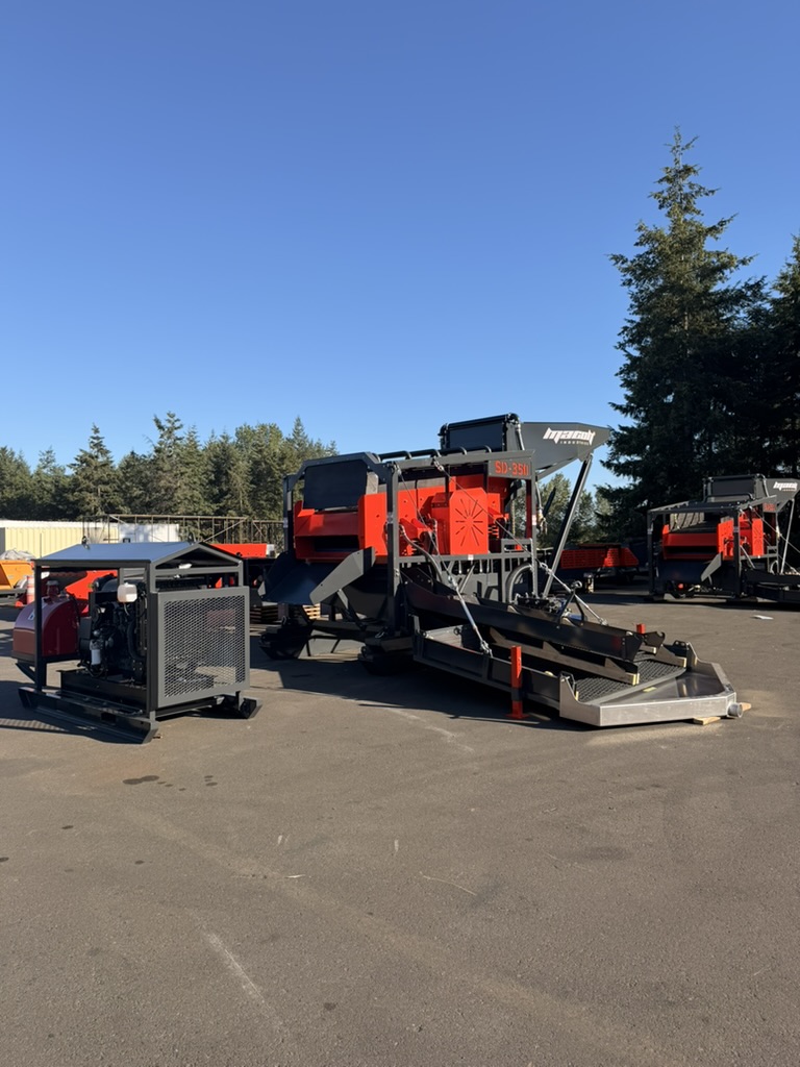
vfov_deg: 71.6
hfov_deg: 56.8
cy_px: 534
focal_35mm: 24
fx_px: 740
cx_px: 400
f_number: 1.78
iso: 80
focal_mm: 6.76
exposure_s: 1/2370
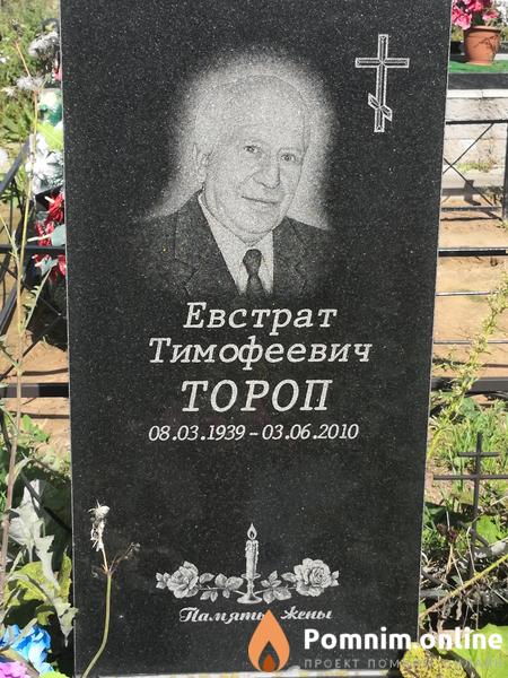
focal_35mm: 65
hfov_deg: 22.6
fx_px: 1272
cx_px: 254
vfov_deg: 29.8
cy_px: 339
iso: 50
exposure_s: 1/1927
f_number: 1.6
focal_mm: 3.95
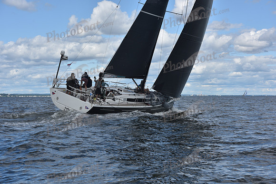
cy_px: 92
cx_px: 138
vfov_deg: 19.5
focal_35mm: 70
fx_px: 537
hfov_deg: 28.8
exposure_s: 1/1000
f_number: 9
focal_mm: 70
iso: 250
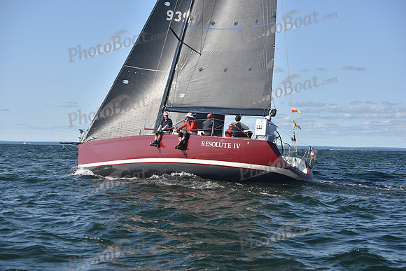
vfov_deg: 19.5
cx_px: 203
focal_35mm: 70
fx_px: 790
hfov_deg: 28.8
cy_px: 136
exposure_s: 1/800
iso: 250
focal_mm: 70
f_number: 5.6
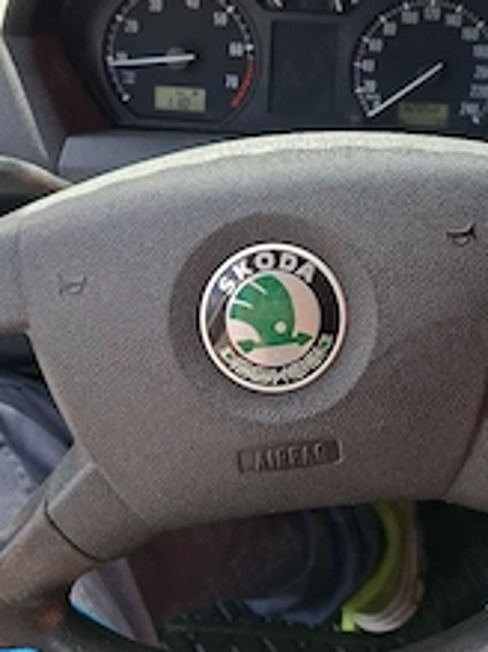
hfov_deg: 34.1
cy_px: 137
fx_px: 790
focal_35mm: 42
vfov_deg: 42.9
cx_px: 315
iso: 50
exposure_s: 1/417
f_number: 1.8
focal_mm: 5.54
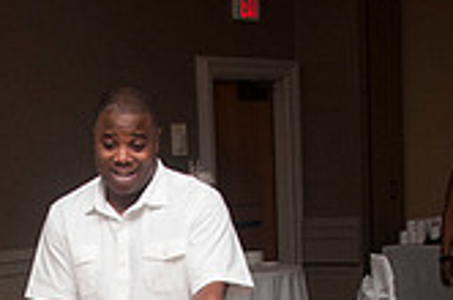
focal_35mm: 105
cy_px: 484
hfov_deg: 19.4
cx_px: 126
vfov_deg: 12.2
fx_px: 1319
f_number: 5.6
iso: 400
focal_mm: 20
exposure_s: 1/125
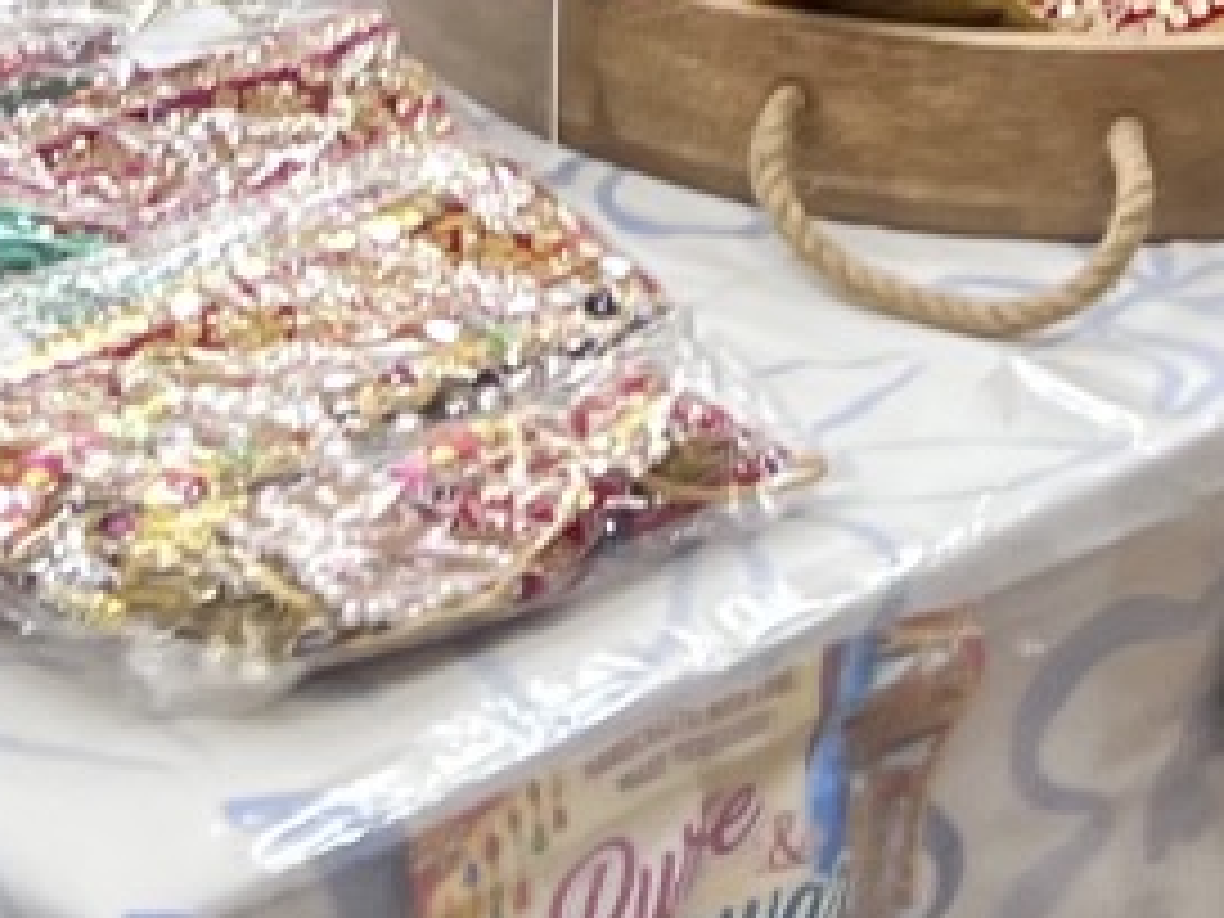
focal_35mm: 191
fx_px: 6754
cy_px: -1359
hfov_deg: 10.3
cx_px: 842
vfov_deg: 7.3
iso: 80
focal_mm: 5.7
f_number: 1.5
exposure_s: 1/100
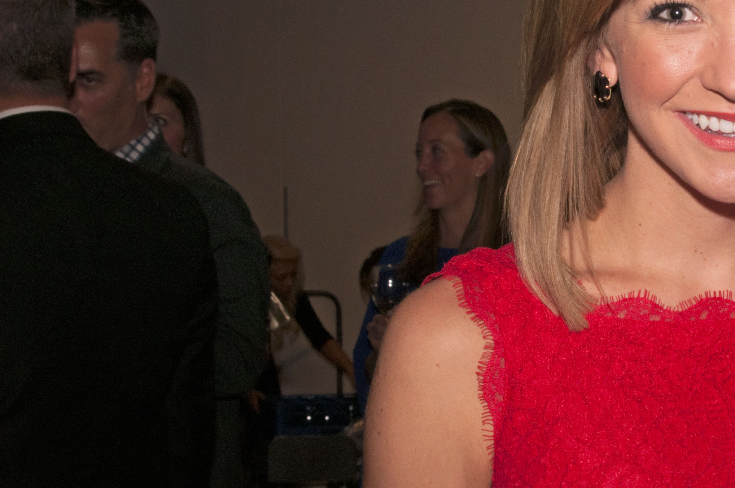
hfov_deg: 16.6
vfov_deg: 11.4
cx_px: 773
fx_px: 2447
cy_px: 272
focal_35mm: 120
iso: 200
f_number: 11
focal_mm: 38
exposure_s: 1/100
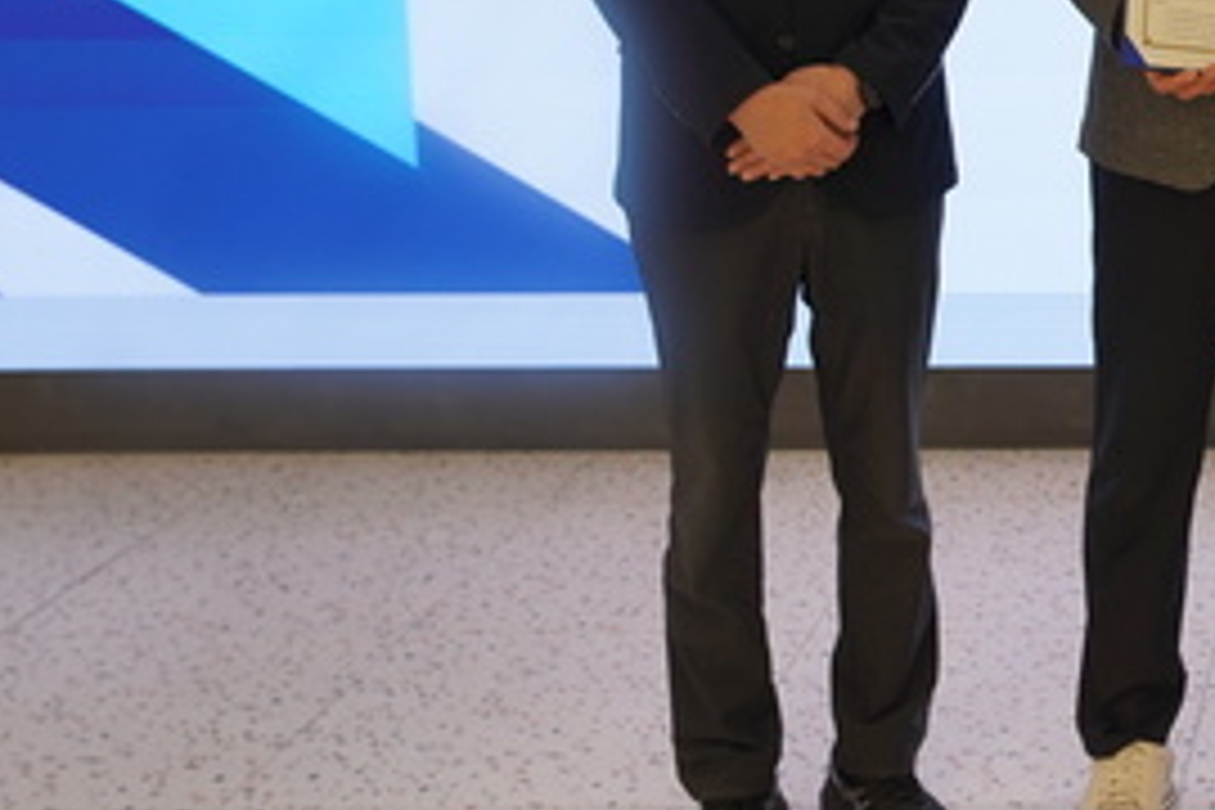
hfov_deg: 23.8
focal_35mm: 79
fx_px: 2666
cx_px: 1386
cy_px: -16
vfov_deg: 16.9
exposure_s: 1/160
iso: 640
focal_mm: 34
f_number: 4
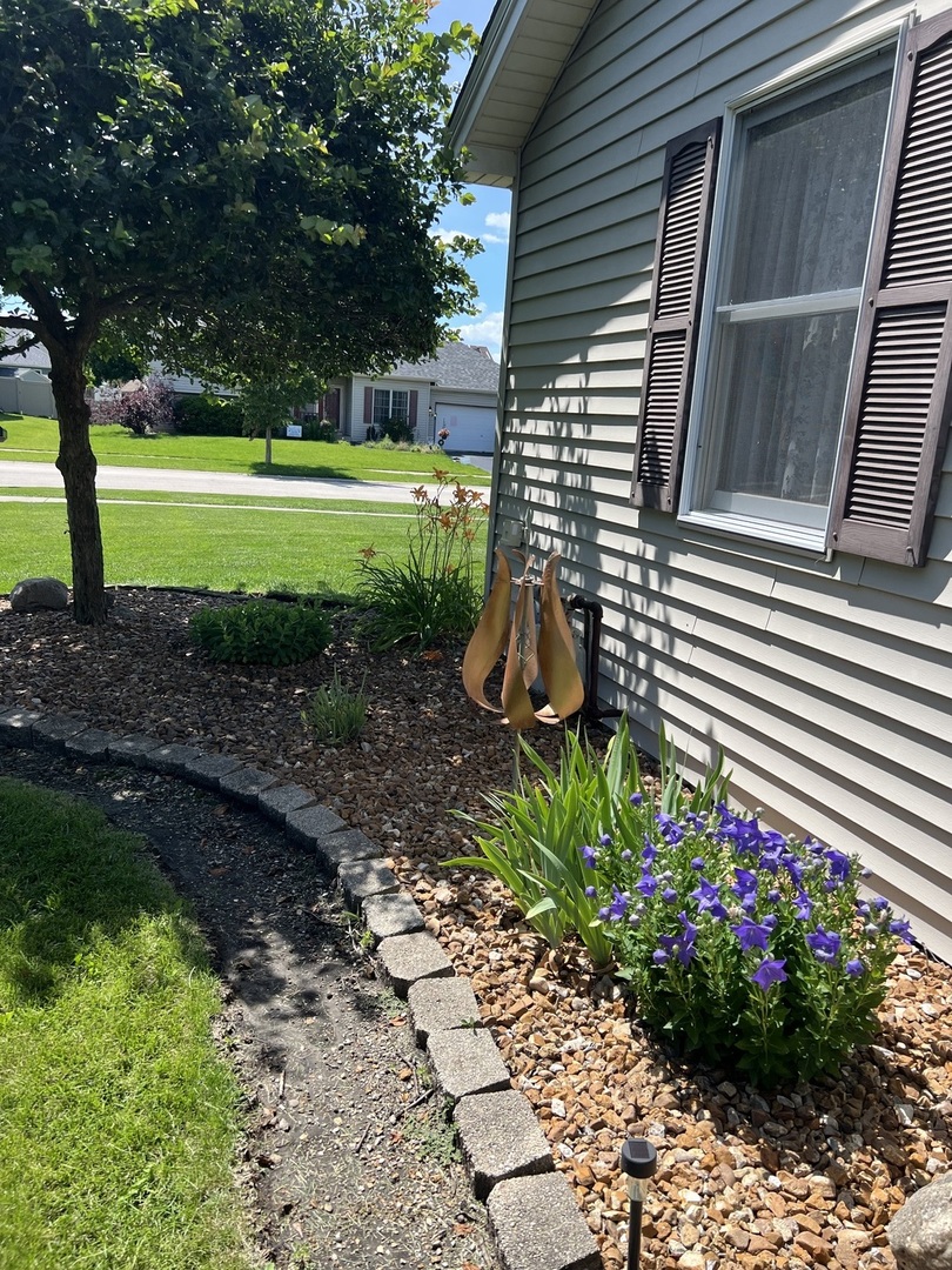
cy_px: 635
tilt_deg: -12.9
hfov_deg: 53.1
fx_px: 953
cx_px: 476
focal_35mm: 26
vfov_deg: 67.3
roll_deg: -3.5
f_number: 1.5
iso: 50
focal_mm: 5.7
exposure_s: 1/2208
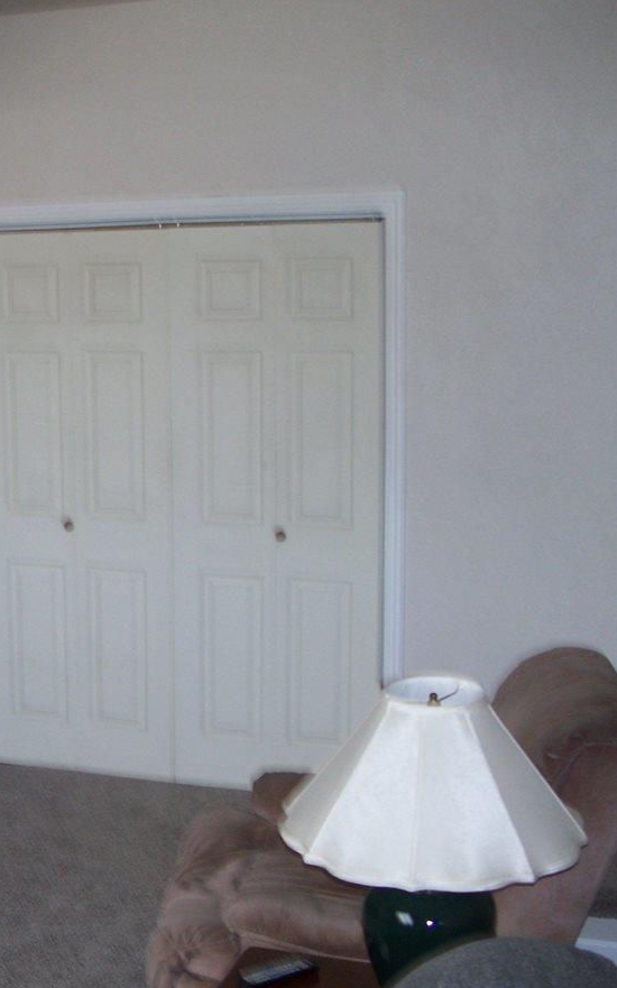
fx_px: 1535
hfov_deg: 21.9
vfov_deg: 35.7
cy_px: 523
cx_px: 4
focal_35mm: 57
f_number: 2.8
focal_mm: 7.8
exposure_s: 1/60
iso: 125
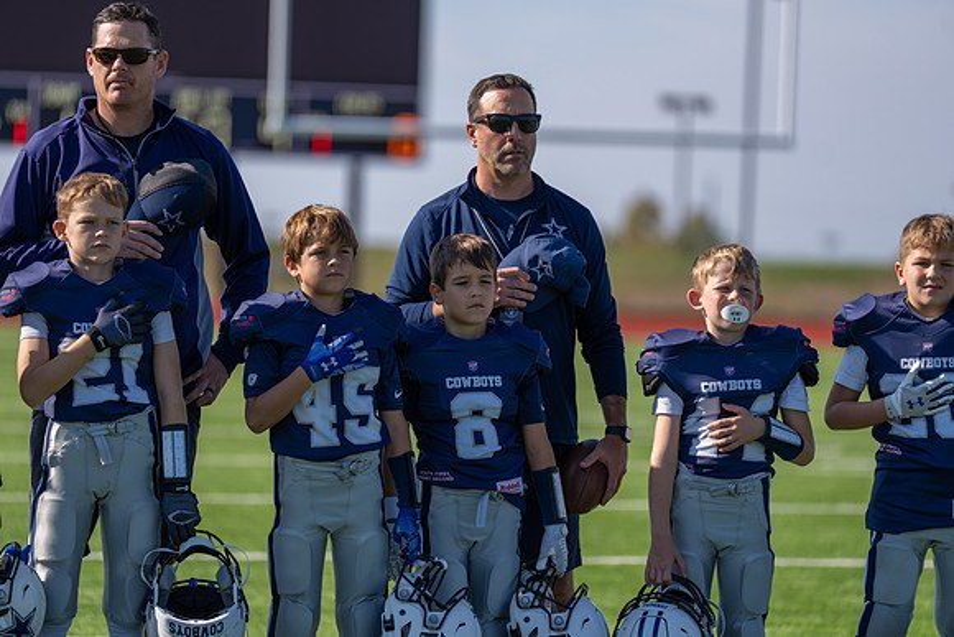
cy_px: 318
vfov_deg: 6.9
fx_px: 5301
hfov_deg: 10.3
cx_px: 477
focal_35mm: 200
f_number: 2.8
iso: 100
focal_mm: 200
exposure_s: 1/1600
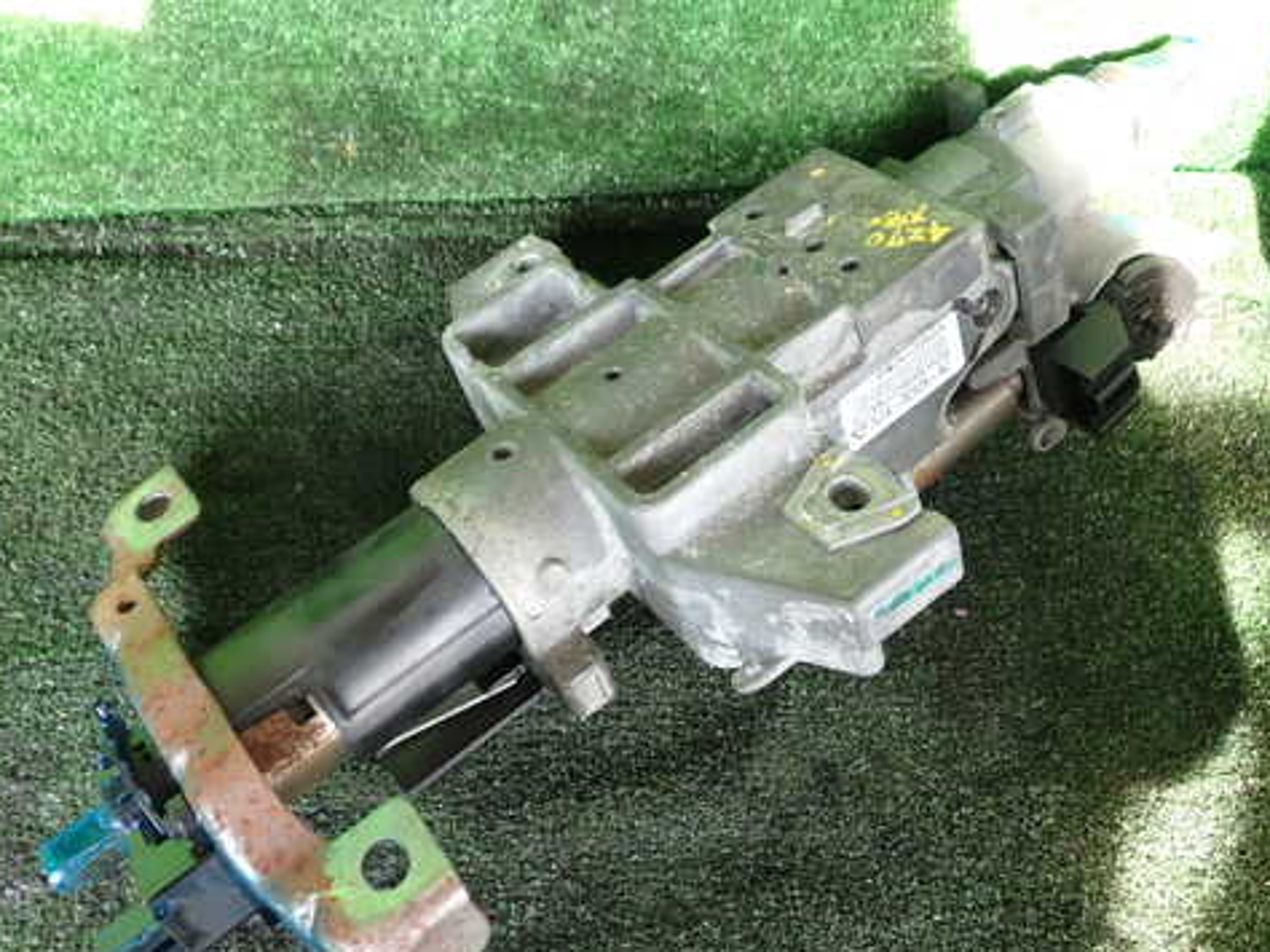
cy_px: 475
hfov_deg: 49.0
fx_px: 1393
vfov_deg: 37.7
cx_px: 603
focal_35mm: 38
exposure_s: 1/60
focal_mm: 5.4
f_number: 2.3
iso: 160
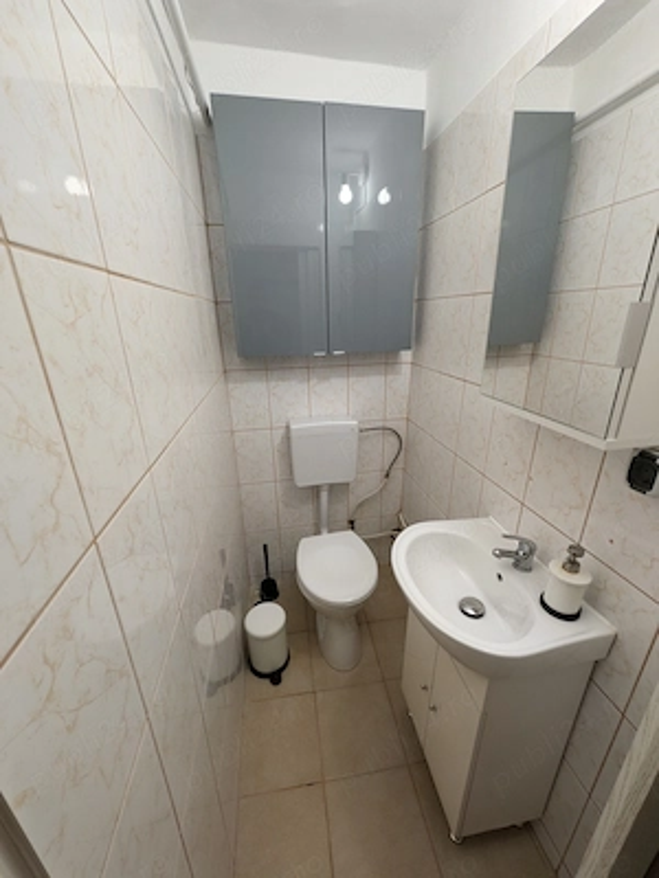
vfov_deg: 102.1
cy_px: 439
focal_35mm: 14
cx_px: 330
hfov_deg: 85.7
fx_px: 355
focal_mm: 1.85
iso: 58
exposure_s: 1/50
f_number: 2.2
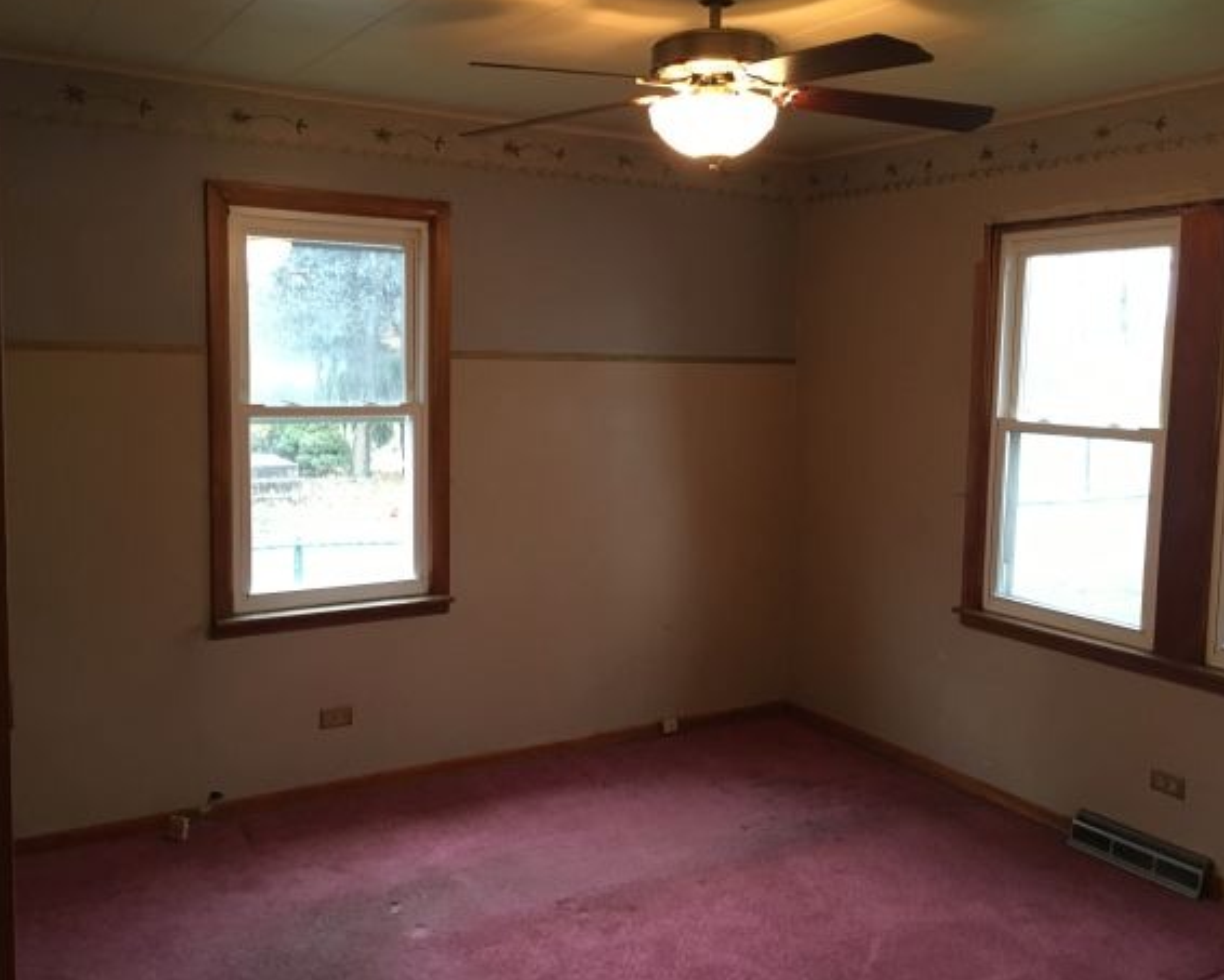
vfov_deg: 45.8
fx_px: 1159
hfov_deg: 55.6
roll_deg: -0.8
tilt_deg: -4.6
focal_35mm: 32
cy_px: 465
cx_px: 640
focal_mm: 4.15
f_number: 2.2
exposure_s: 1/30
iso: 125
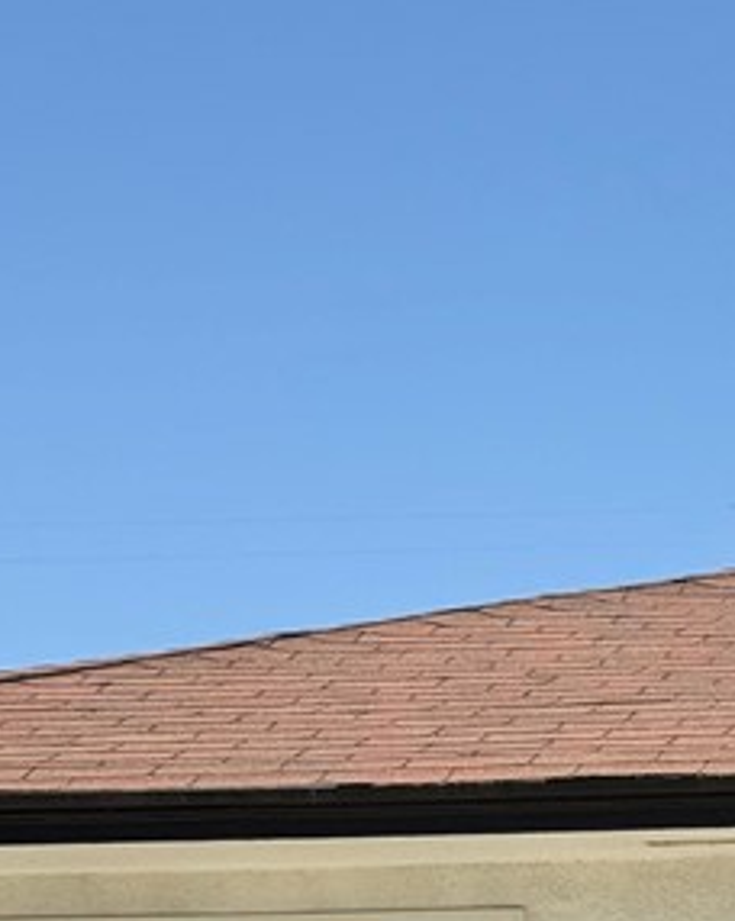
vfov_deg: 11.3
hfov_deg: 8.8
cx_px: 1309
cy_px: 1114
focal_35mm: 168
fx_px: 4578
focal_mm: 6.76
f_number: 1.78
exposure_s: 1/6024
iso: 80
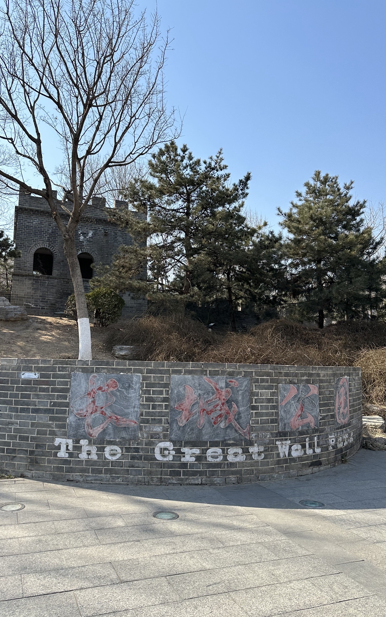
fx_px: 438
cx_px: 168
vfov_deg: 70.4
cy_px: 313
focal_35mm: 26
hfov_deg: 47.5
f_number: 1.78
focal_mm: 6.86
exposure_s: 1/2809
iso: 80
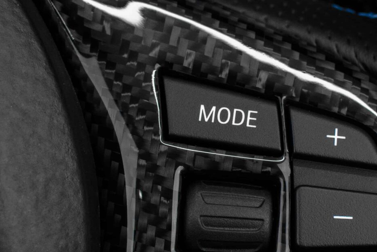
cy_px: 131
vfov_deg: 9.5
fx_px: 1512
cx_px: 243
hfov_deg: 14.2
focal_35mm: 144
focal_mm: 35
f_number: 6.3
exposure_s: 1/125
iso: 500
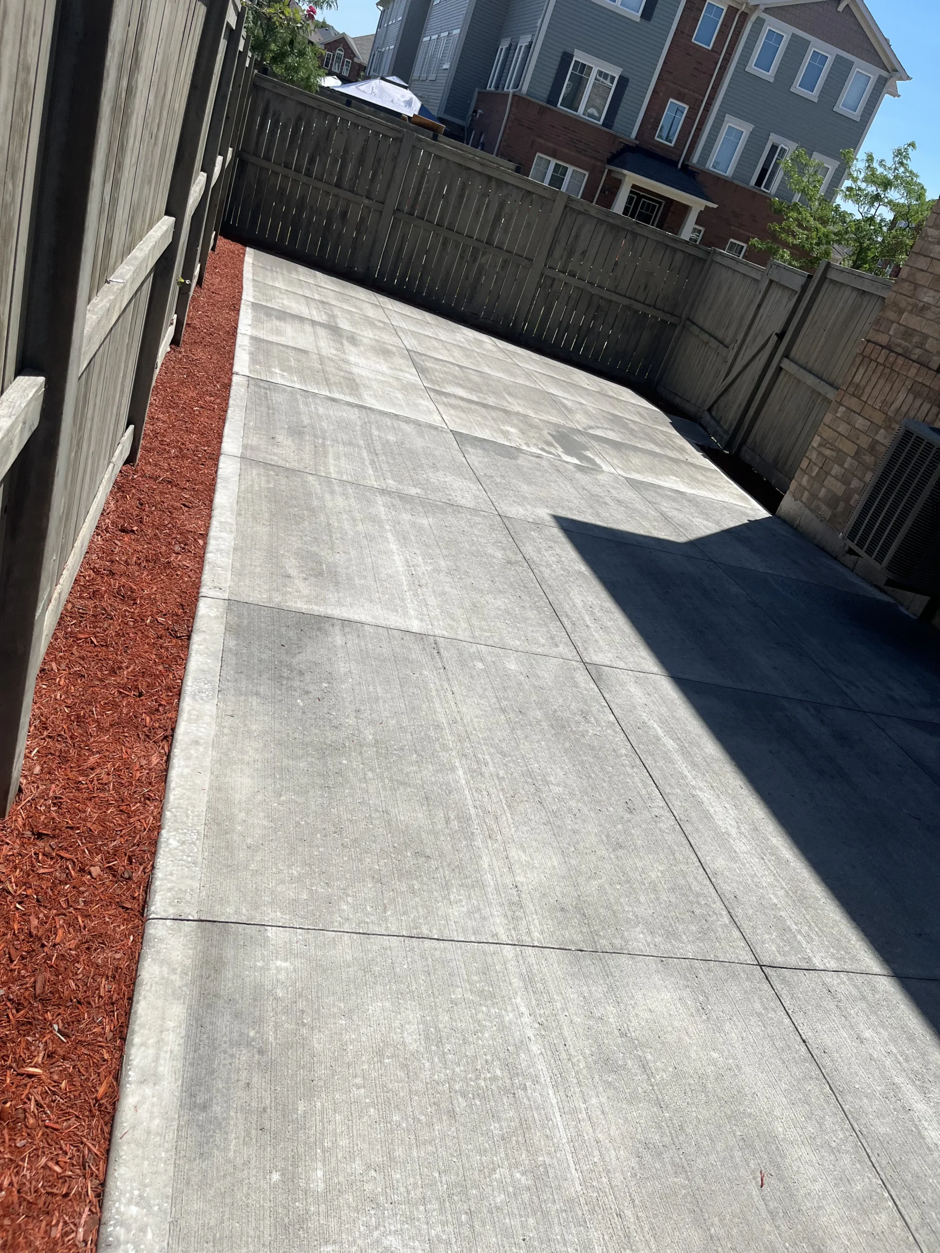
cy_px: 626
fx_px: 941
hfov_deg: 53.1
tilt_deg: -25.3
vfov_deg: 67.3
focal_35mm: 26
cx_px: 470
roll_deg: -20.1
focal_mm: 5.1
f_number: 1.6
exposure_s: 1/5319
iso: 50
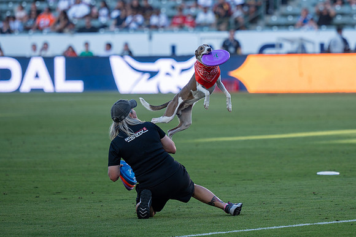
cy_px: 80
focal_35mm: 339
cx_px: 237
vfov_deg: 4.1
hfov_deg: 6.1
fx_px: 3349
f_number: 2.8
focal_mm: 165
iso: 125
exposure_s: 1/1000
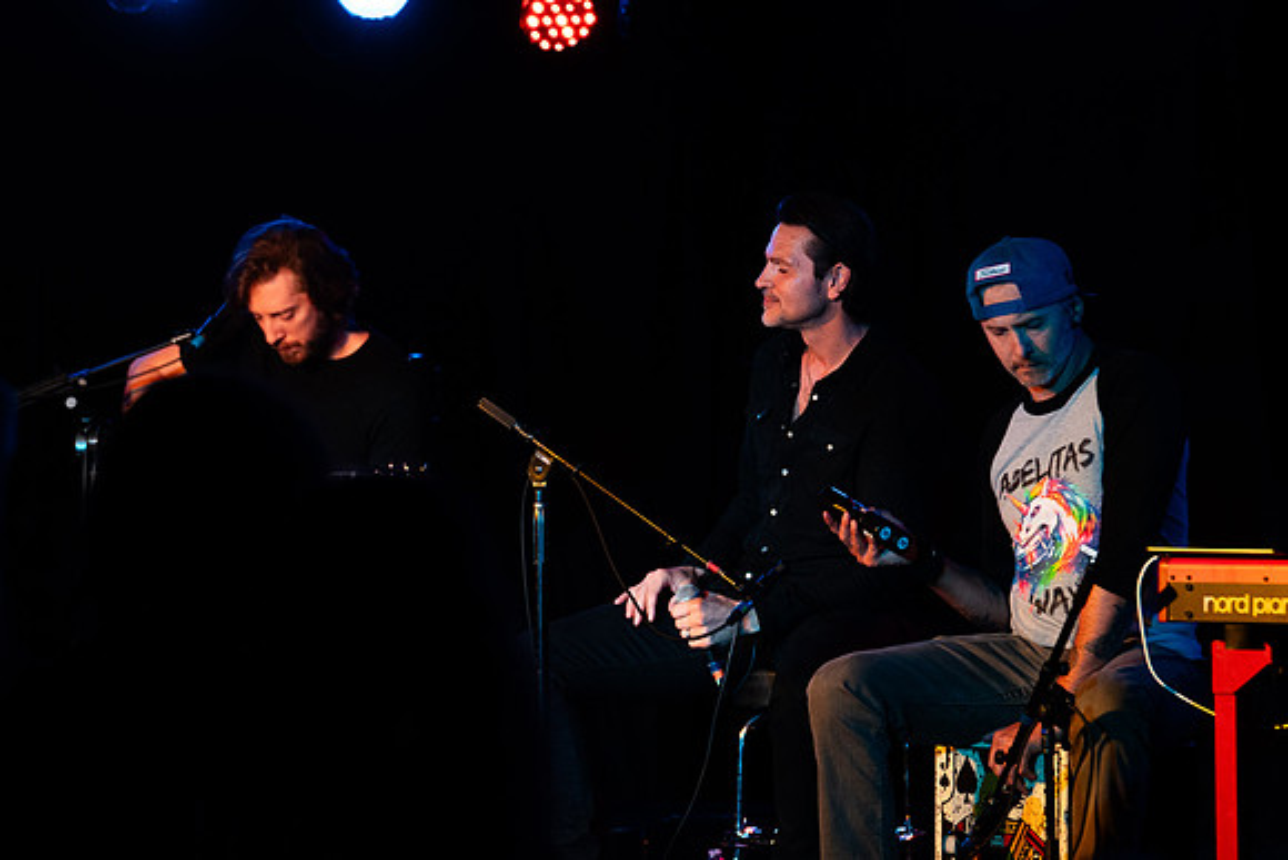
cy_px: 412
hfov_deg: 15.0
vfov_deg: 10.0
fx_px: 4903
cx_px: 608
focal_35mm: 137
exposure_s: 1/640
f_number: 3.5
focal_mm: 94
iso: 2500
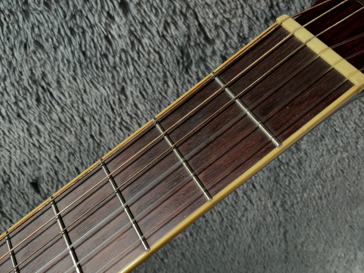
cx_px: 186
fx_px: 379
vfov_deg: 39.4
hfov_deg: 51.3
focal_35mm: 36
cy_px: 168
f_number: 1.8
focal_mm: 3
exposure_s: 1/104
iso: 20
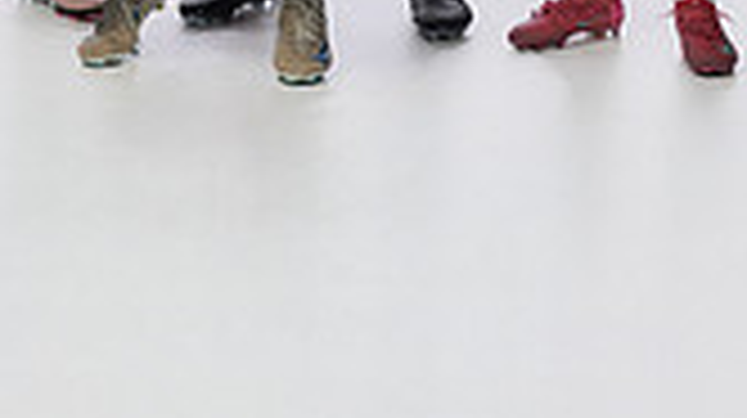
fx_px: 3938
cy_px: -553
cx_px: 202
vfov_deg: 5.9
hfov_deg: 10.8
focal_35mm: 199
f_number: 8
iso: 800
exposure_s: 1/250
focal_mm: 70
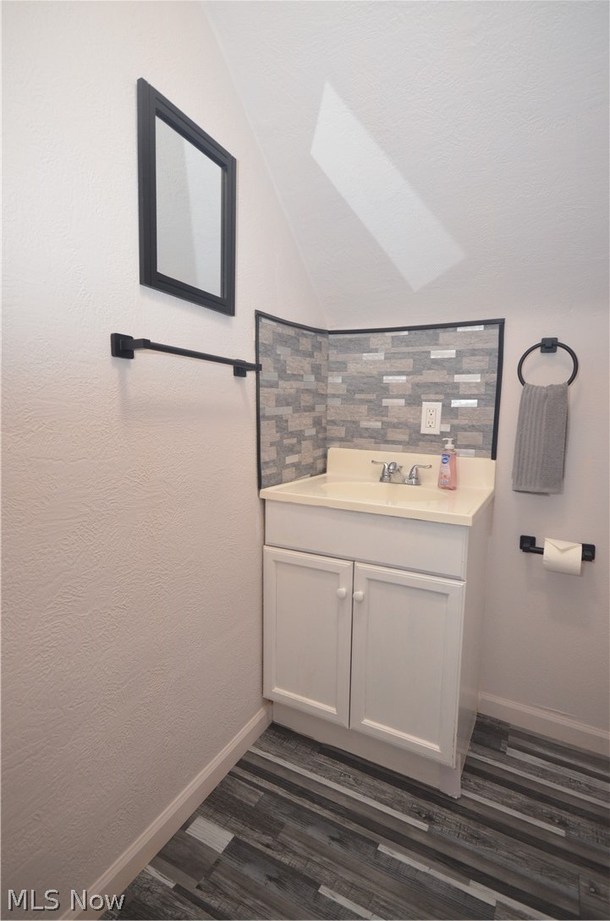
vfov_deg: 92.6
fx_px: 441
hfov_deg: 69.4
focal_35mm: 17
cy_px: 460
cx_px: 305
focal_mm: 11.5
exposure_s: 1/60
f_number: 4.2
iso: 800
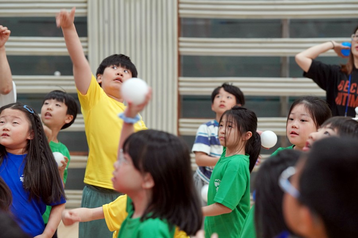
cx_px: 179
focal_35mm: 116
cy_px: 119
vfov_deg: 11.8
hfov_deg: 17.6
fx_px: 1153
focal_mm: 116
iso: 2000
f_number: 4
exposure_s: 1/160
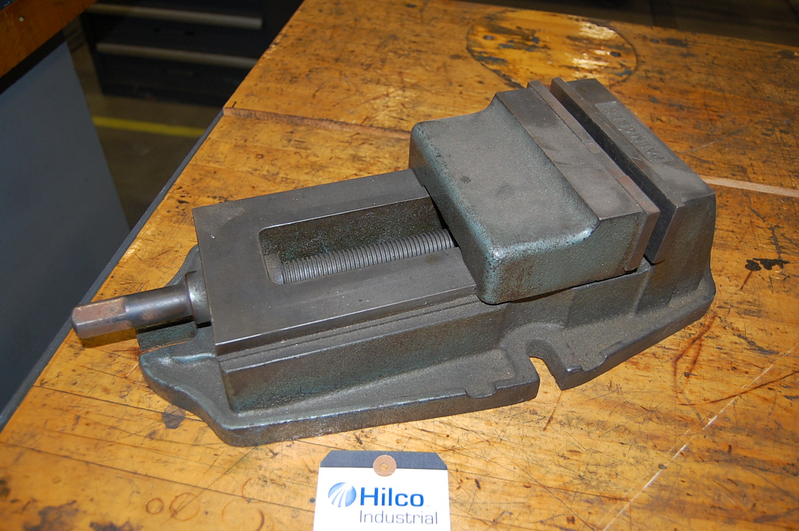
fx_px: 632
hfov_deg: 64.6
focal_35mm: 28
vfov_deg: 45.6
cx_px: 400
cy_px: 266
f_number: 3.5
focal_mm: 19
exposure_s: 1/60
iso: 400
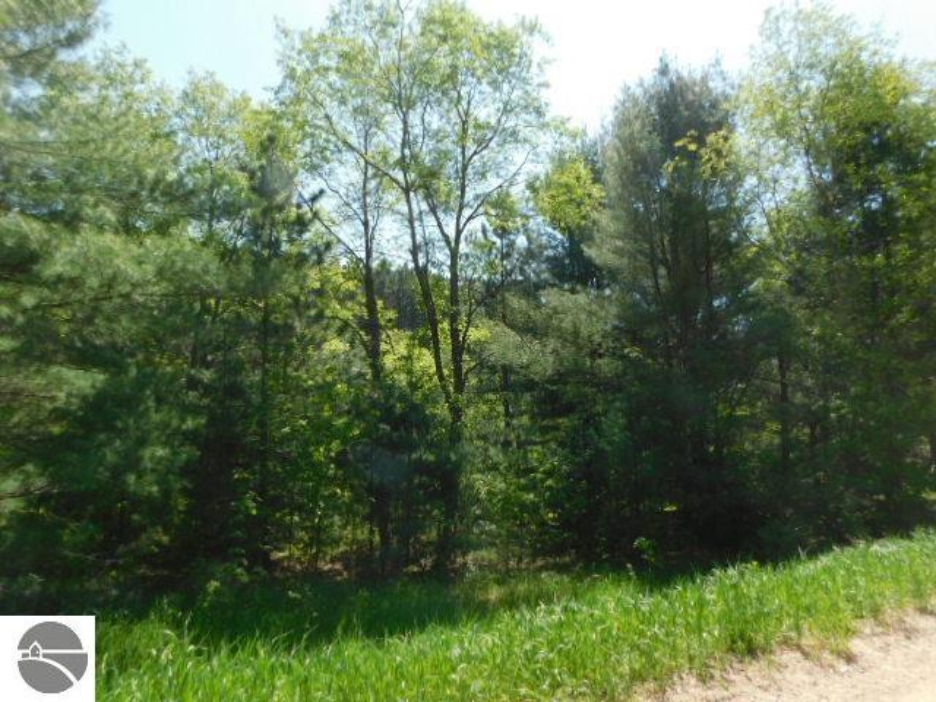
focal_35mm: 23
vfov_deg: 58.9
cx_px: 468
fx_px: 622
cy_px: 351
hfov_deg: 73.9
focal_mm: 4
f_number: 3
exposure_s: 1/800
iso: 125
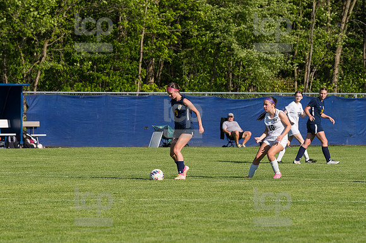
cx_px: 183
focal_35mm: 300
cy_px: 122
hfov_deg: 6.9
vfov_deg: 4.6
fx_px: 3048
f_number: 5.6
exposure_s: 1/1600
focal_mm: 200
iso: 250
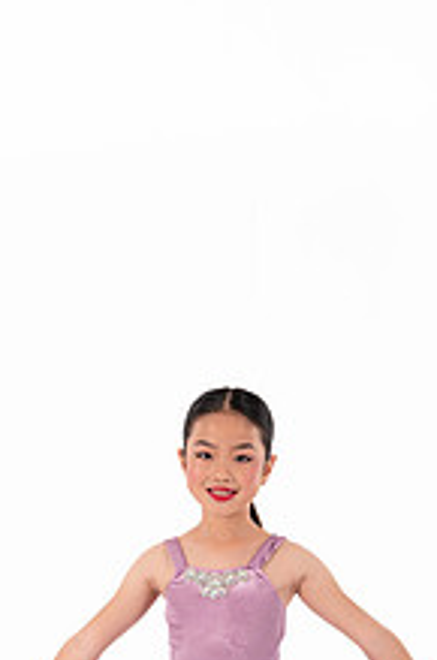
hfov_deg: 9.5
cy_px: 660
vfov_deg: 14.1
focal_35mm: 144
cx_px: 215
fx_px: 2634
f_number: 8
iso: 200
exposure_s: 1/200
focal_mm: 70
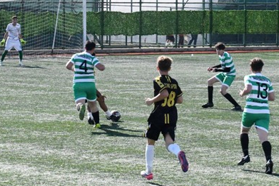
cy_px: 61
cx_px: 196
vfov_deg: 6.1
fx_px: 1752
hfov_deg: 9.1
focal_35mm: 226
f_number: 18
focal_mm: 92
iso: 12800
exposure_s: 1/5000
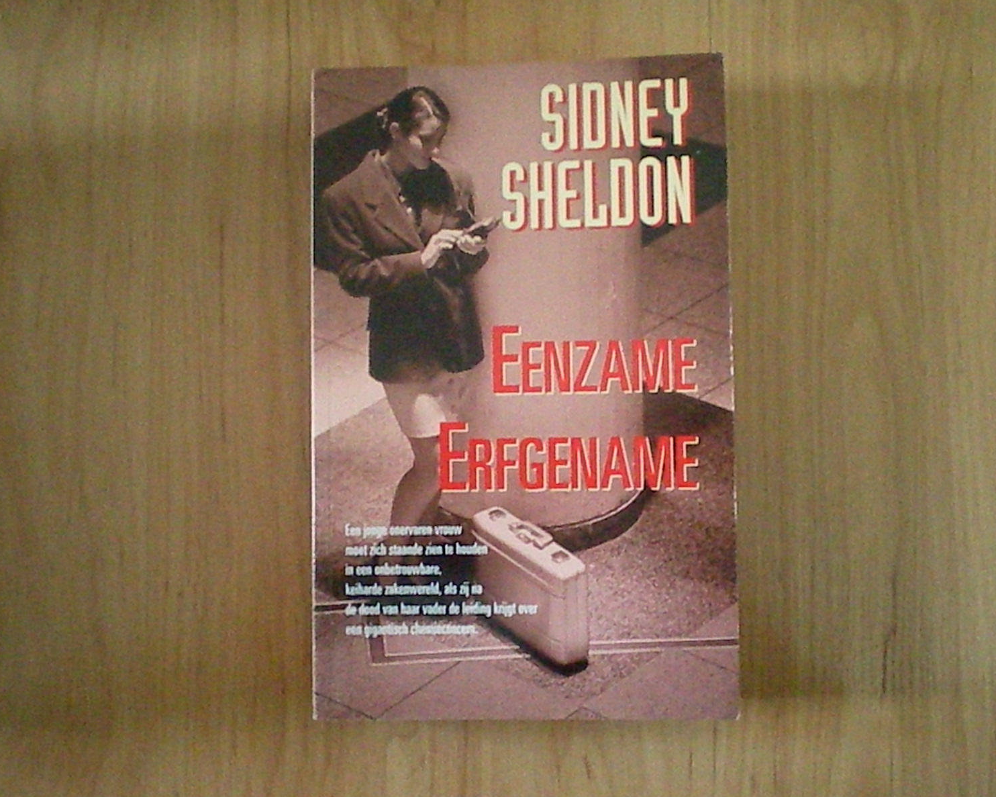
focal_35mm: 40
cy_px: 401
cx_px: 497
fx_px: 1179
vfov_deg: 37.3
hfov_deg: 45.8
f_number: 3.1
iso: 1800
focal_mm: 6.3
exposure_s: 1/55.4
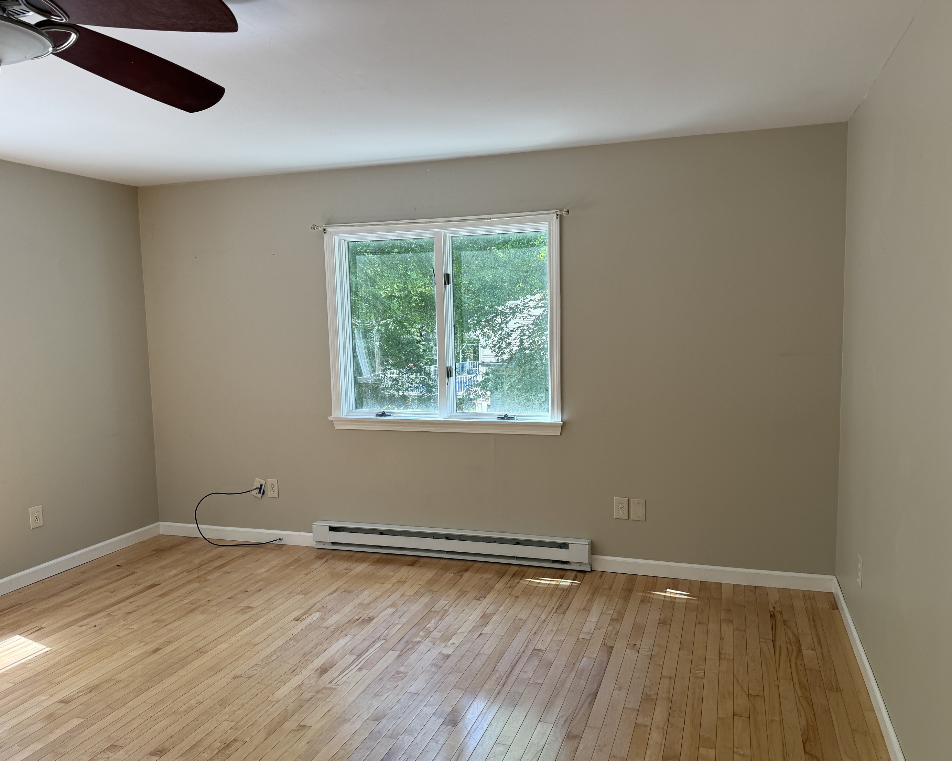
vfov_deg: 54.9
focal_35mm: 26
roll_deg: +0.1
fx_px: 733
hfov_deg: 66.0
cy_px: 395
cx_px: 480
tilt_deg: -3.7
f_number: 1.78
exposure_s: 1/283
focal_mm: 6.76
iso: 100
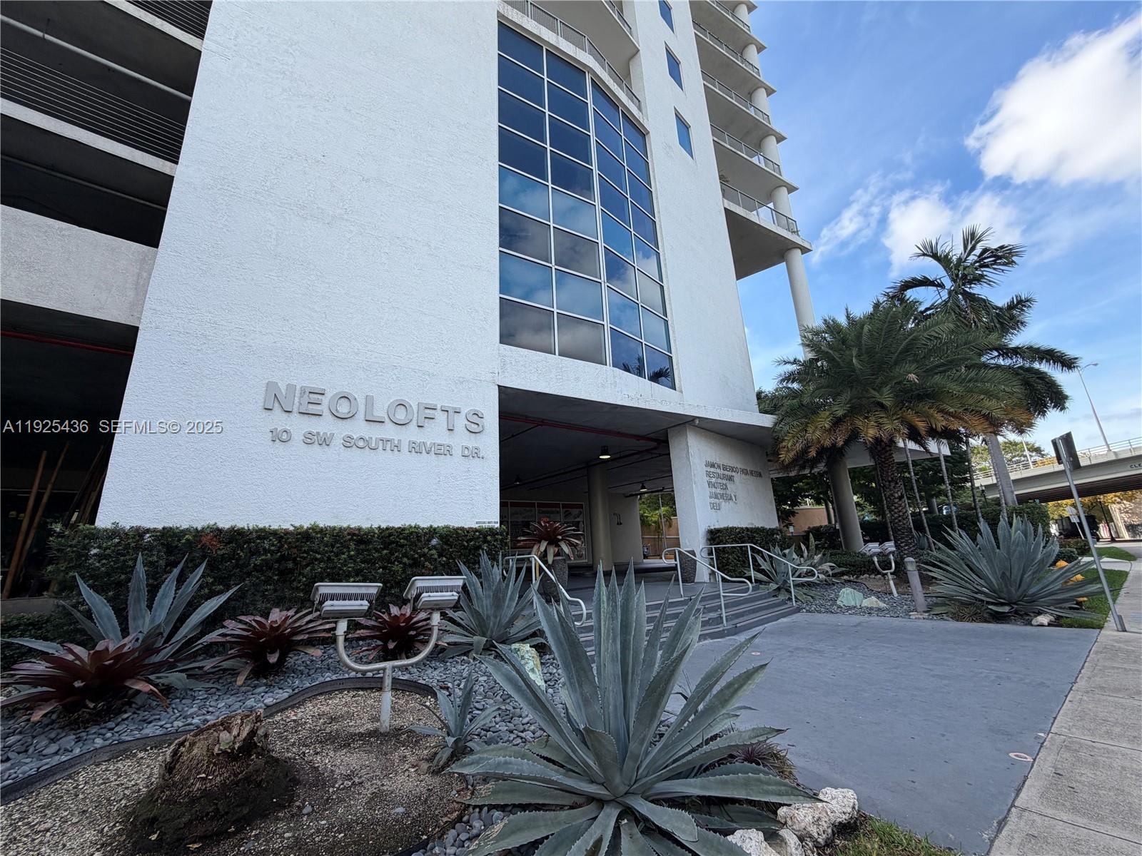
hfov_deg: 102.1
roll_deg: +3.2
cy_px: 428
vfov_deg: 85.7
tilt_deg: +15.1
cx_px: 571
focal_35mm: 14
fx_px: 462
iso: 40
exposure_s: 1/522
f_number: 2.2
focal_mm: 2.22
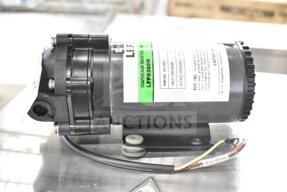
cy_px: 96
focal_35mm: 44
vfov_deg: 30.9
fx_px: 347
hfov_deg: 45.0
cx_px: 144
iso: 5000
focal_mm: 29
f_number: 4.2
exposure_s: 1/50
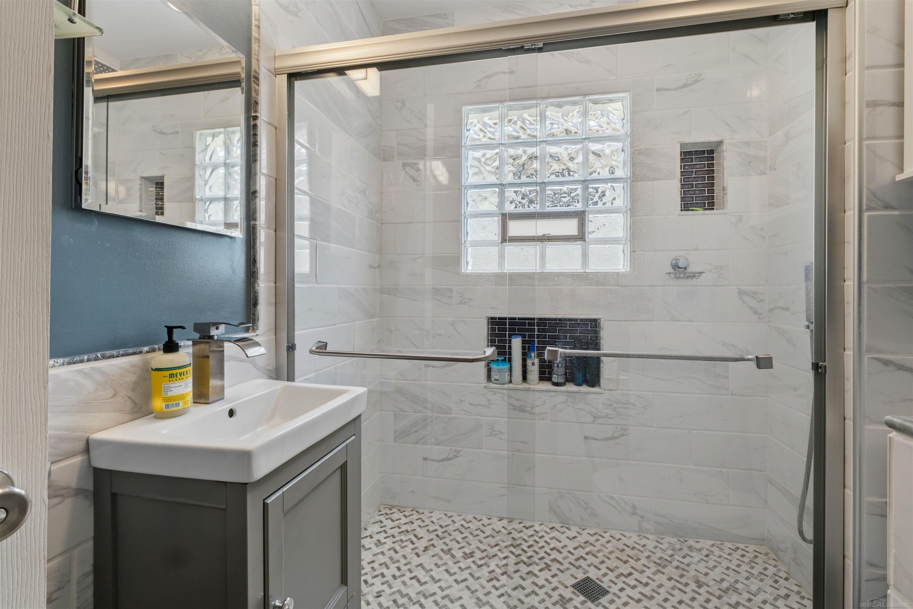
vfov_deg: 73.7
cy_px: 304
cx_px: 456
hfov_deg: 96.7
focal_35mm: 16
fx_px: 406
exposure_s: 1/2
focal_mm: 10.6
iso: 640
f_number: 8
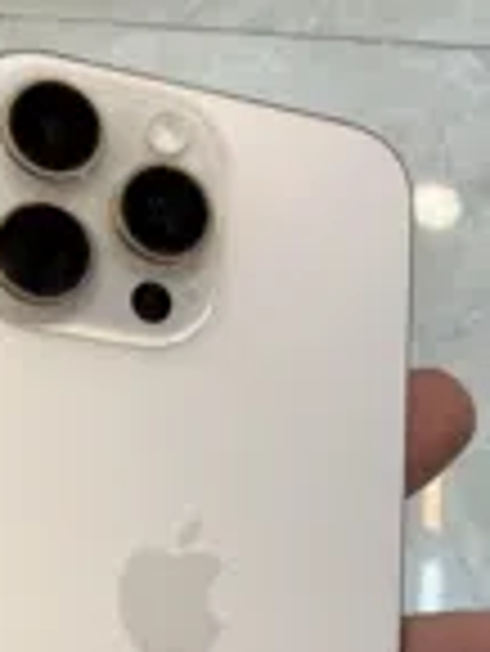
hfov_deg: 22.3
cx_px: 229
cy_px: 558
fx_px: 1244
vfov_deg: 28.5
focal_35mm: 66
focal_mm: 2.22
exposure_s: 1/99
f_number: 2.2
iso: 40
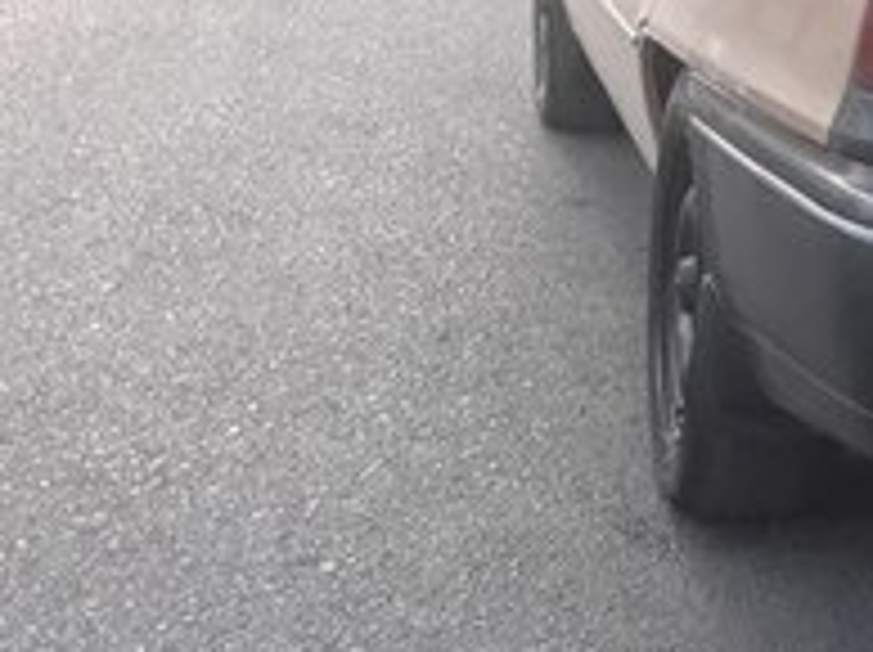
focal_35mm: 92
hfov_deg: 18.4
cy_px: 137
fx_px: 2317
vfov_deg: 15.9
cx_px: 1377
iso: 50
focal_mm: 3.71
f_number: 1.7
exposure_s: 1/50
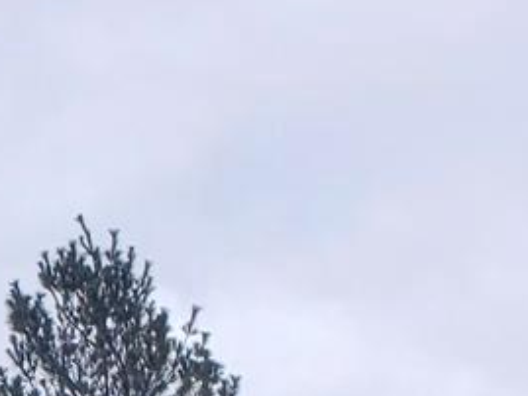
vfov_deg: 6.4
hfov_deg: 9.0
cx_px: -718
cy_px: 1455
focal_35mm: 198
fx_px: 3021
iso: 50
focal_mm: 4.3
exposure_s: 1/485
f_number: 2.4
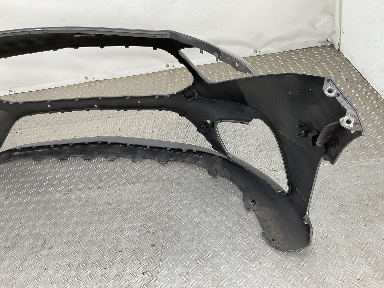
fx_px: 322
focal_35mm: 29
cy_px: 144
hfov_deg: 61.7
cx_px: 192
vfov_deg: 48.2
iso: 20
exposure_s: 1/100
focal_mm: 3
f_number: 1.8
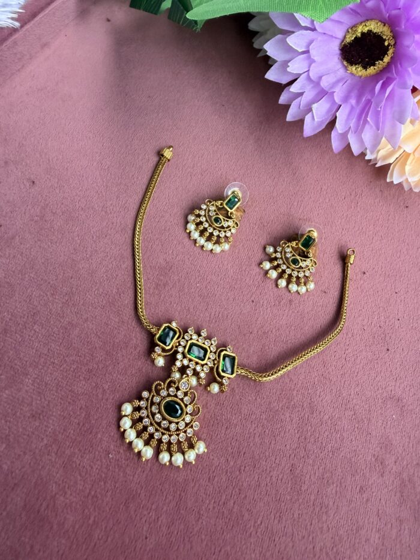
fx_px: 388
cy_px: 280
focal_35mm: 24
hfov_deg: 56.8
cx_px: 210
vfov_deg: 71.6
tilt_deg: -59.1
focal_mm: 2.22
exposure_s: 1/82
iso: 320
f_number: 2.2
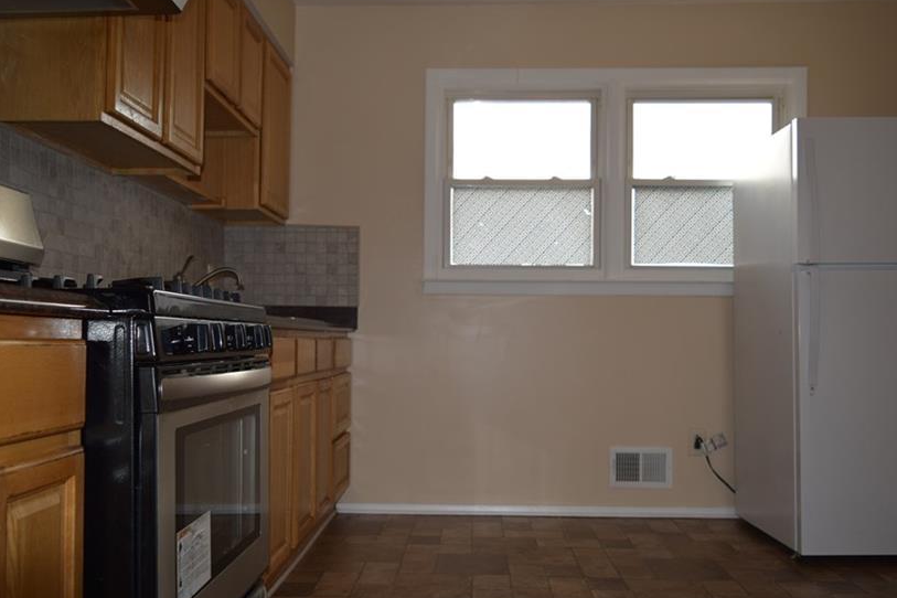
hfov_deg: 55.8
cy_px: 331
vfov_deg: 38.8
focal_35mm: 34
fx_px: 847
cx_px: 439
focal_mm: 18
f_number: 3.5
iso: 100
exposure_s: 1/60
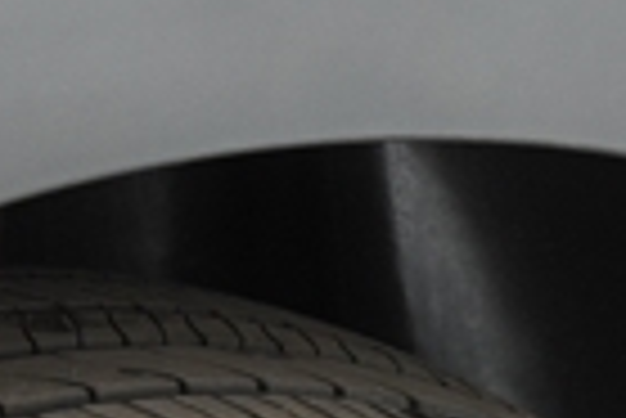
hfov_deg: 3.8
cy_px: 1373
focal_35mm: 541
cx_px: 221
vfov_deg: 2.5
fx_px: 9411
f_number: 4
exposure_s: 1/160
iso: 400
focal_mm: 49
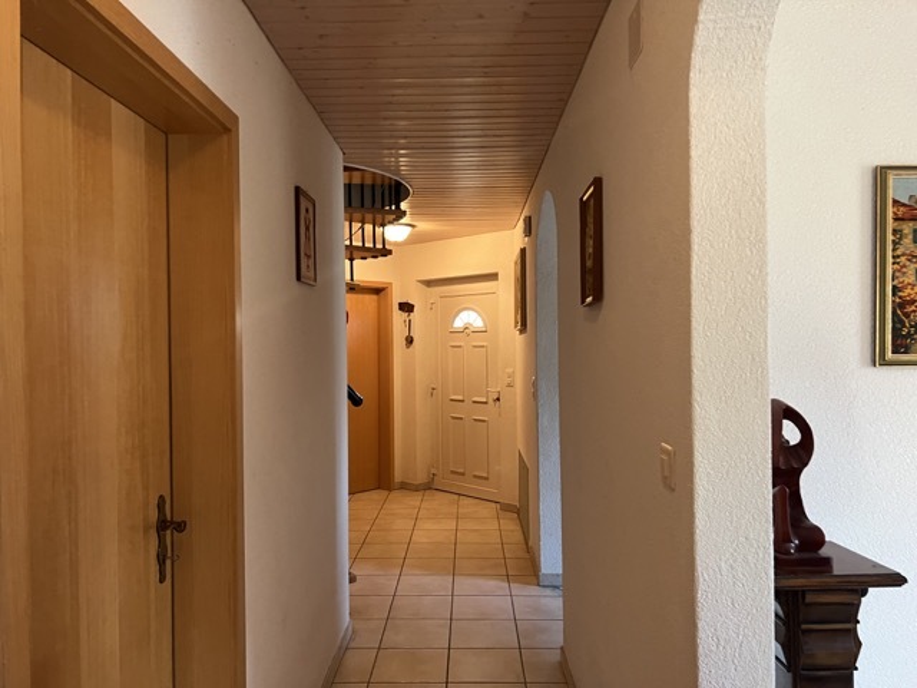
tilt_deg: -2.7
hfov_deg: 67.3
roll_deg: +1.6
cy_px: 344
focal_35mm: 26
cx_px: 458
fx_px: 689
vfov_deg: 53.1
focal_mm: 5.7
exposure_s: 1/50
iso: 160
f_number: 1.5
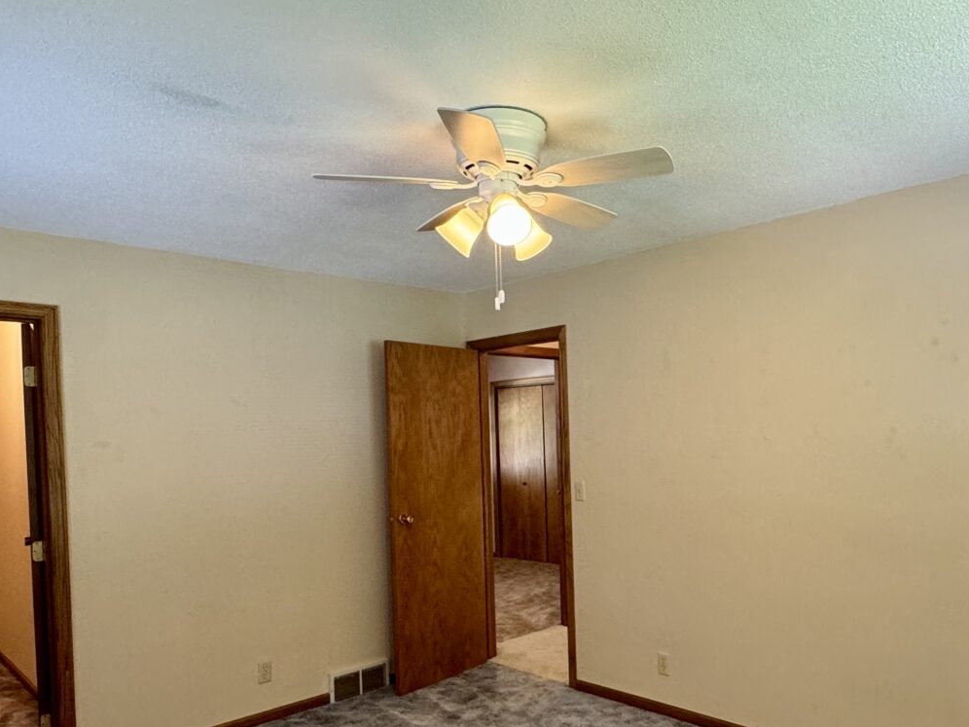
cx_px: 548
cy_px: 453
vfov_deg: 50.9
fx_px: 756
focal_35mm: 27
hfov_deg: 65.1
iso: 250
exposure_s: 1/60
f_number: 2.2
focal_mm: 2.22
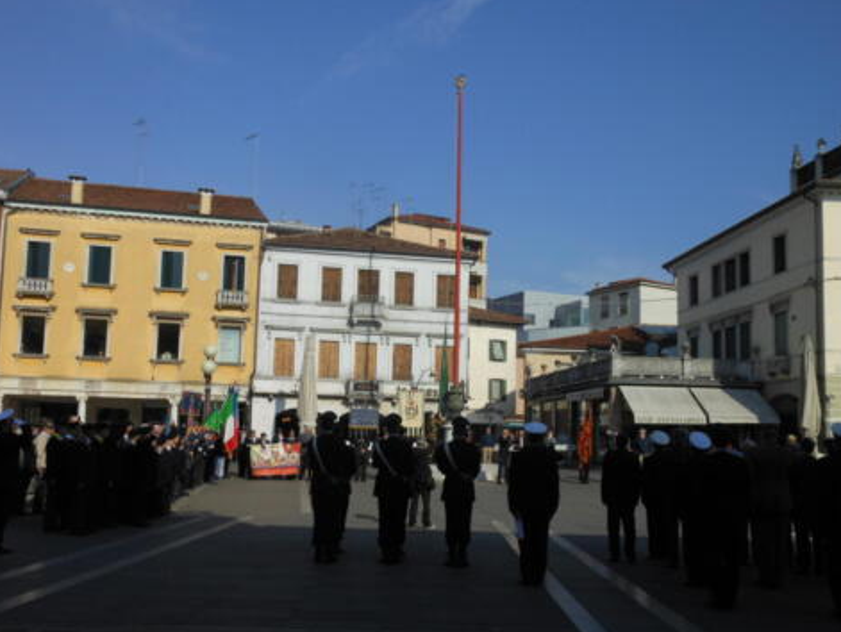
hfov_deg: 52.6
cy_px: 329
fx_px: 851
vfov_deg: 40.7
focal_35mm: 35
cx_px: 436
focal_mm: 6
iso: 80
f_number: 3.5
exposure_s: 1/2000
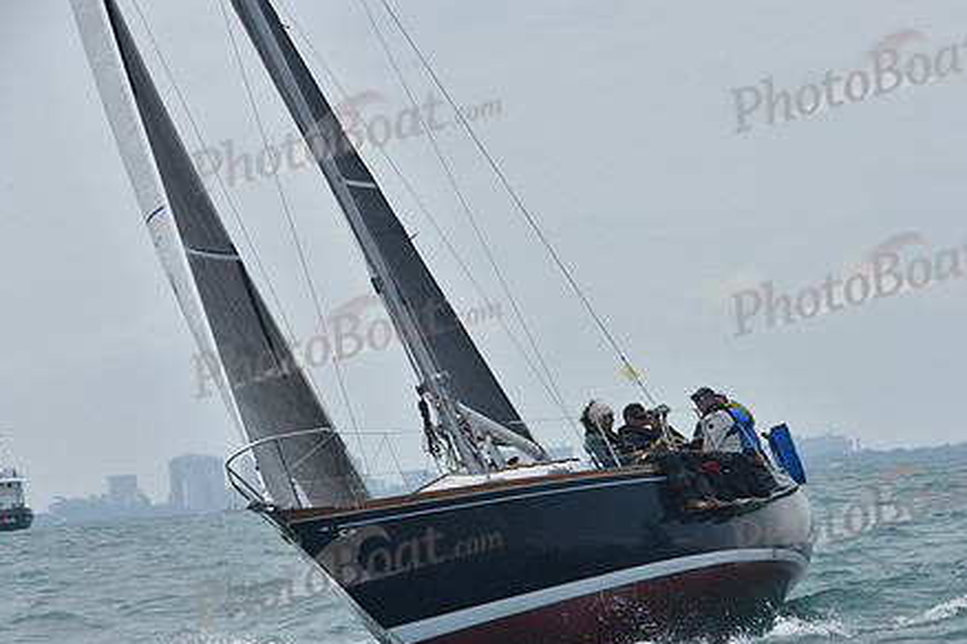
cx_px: 618
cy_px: 425
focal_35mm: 192
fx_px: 5157
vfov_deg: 7.2
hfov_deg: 10.7
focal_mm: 145
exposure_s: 1/800
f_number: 11
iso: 250
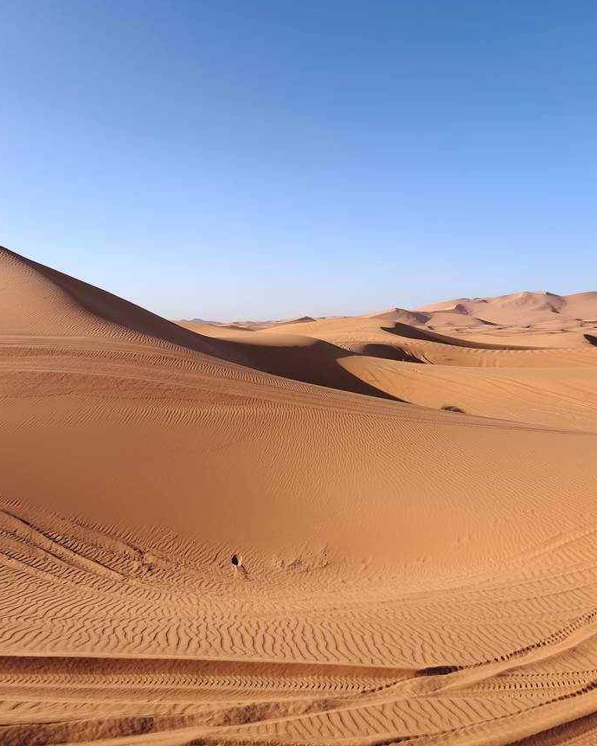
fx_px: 552
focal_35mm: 25
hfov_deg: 56.8
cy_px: 351
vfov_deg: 68.0
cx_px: 292
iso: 50
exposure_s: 1/1764
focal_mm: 6.06
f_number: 1.6
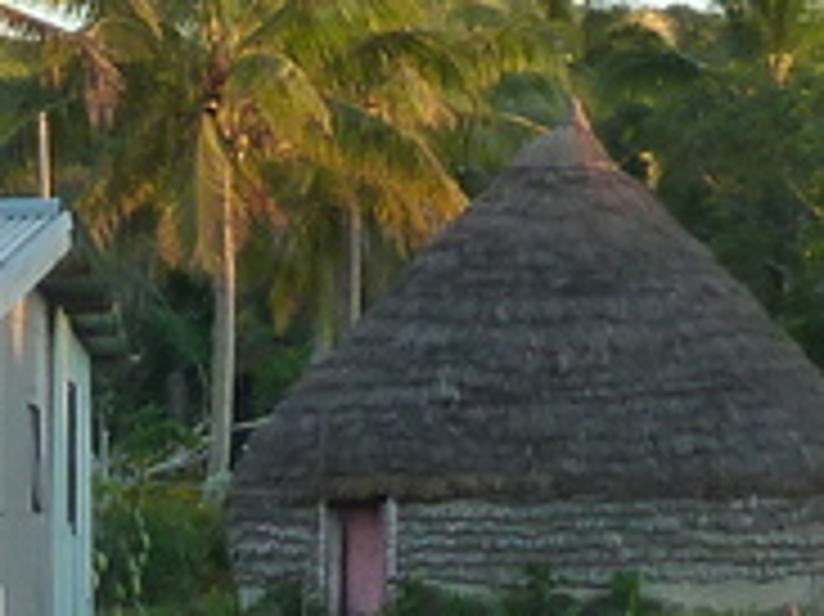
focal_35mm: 289
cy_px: 625
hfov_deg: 6.8
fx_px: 6875
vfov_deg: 5.1
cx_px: -432
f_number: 3.7
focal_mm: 7.3
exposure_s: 1/60
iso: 125
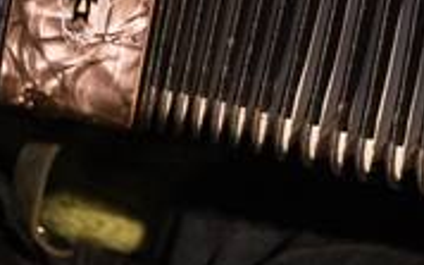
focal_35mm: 535
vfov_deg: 2.4
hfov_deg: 3.9
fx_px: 6178
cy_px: -201
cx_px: 341
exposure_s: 1/800
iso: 1600
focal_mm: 130
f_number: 2.8
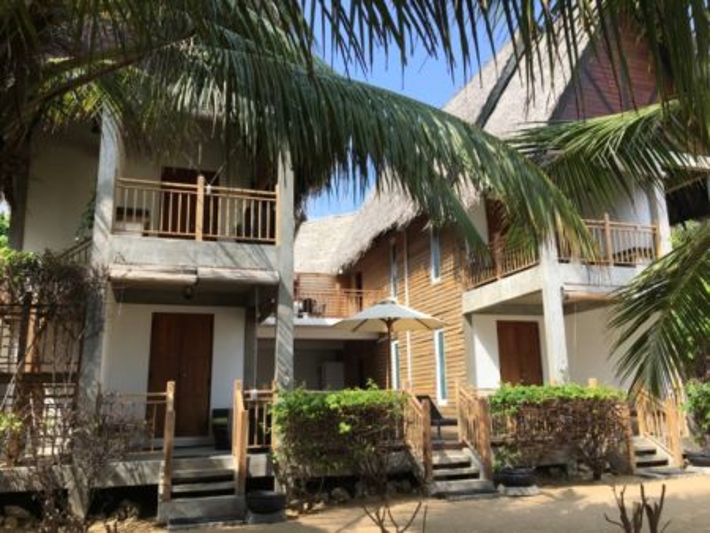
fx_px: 595
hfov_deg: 61.6
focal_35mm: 29
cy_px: 266
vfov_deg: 48.3
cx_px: 355
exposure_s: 1/905
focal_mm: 4.15
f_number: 2.2
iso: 25
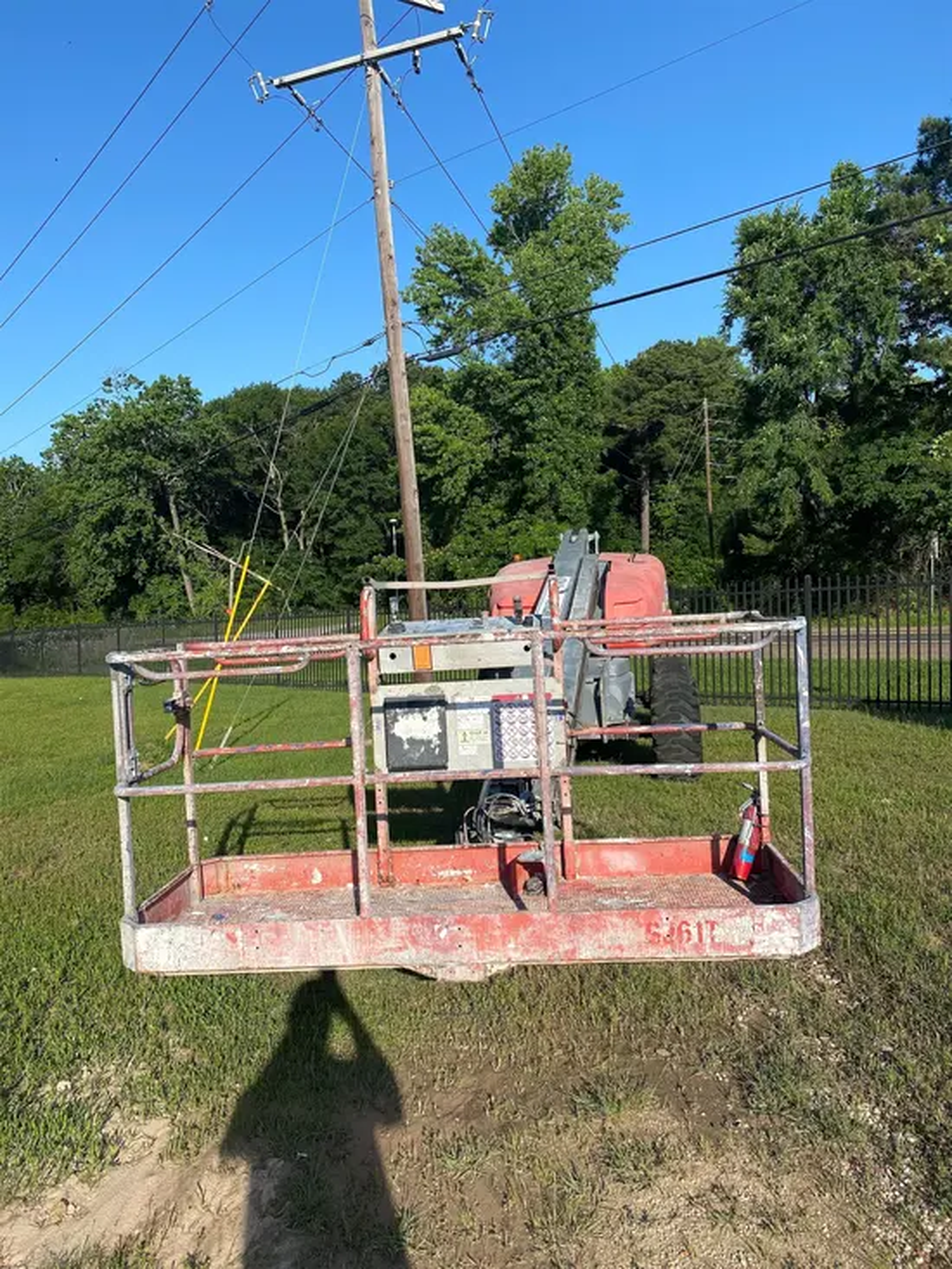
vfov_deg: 67.3
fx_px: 953
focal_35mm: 26
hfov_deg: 53.1
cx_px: 476
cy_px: 634
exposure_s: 1/2463
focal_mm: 4.25
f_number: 1.8
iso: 32
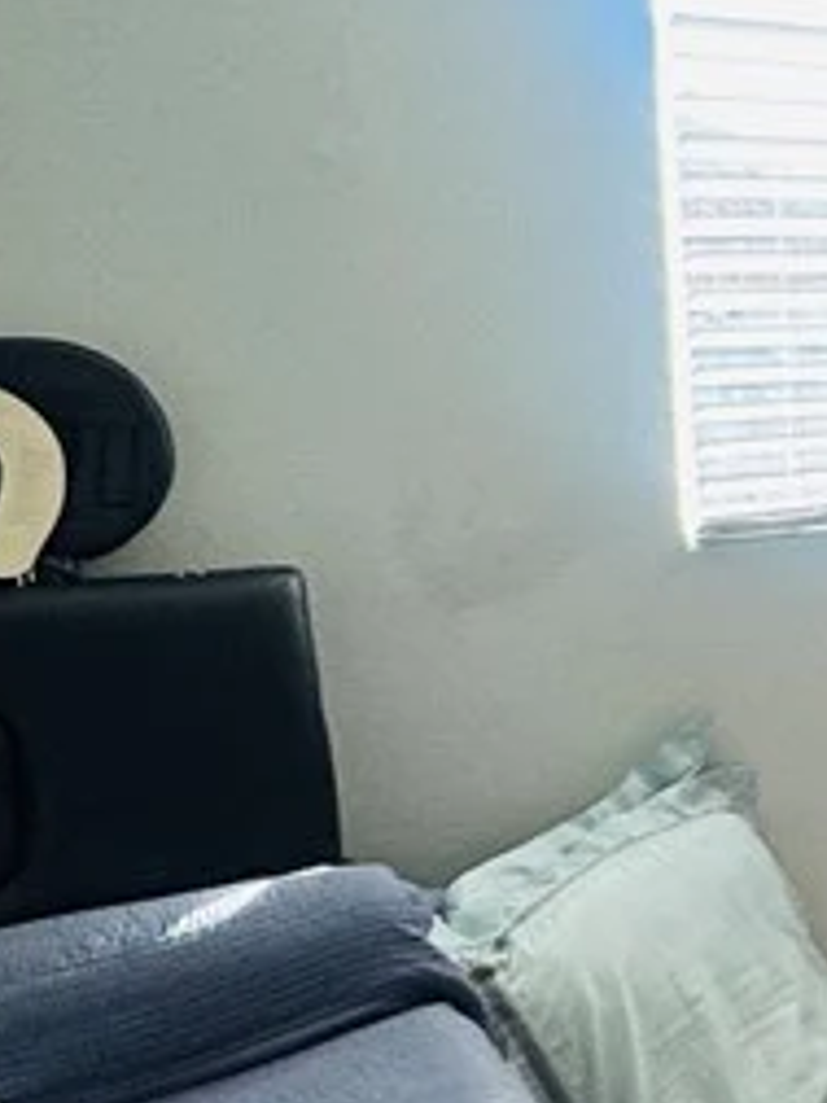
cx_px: 1619
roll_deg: -2.4
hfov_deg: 18.2
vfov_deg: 33.8
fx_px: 1816
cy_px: 516
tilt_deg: -9.2
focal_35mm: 57
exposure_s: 1/120
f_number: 2.2
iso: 125
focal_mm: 2.22
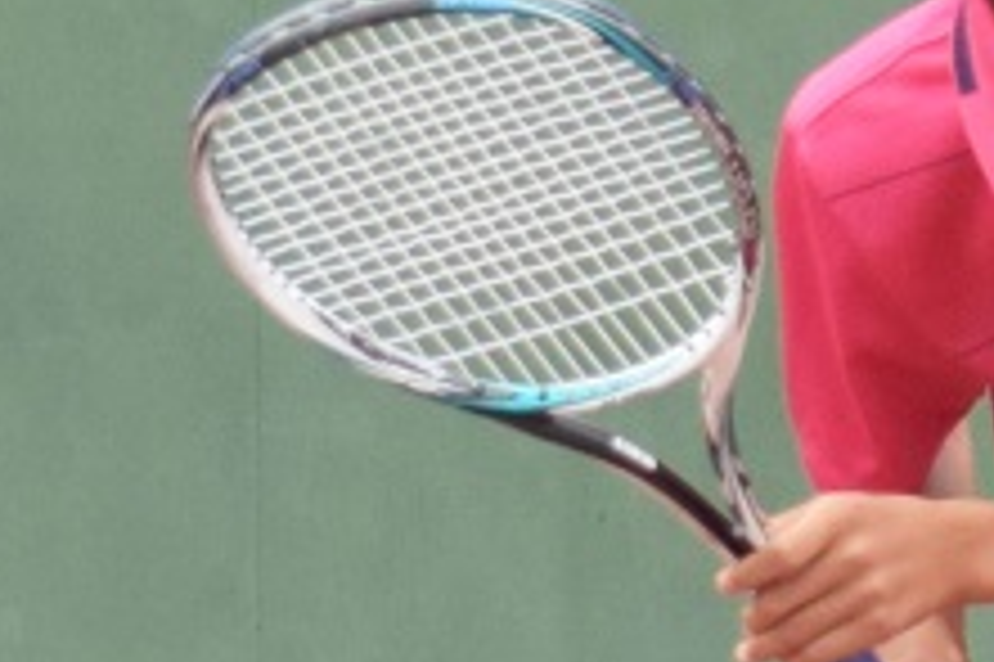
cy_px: 689
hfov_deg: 3.3
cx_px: 1538
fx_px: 17244
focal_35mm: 625
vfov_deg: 2.2
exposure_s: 1/1600
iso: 500
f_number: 4.5
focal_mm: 92
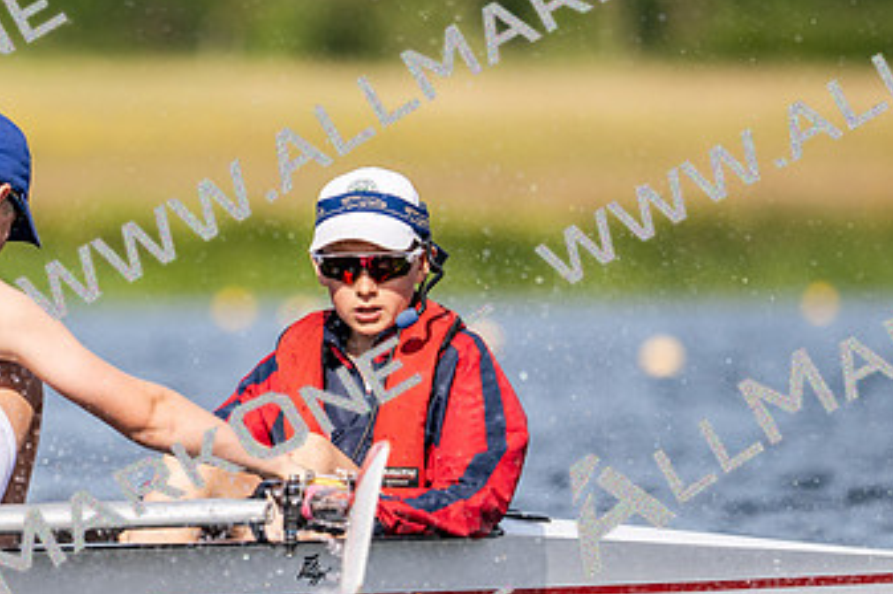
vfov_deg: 1.3
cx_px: 342
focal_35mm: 1034
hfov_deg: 2.0
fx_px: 25624
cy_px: 329
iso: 140
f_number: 4.5
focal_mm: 400
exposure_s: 1/2500
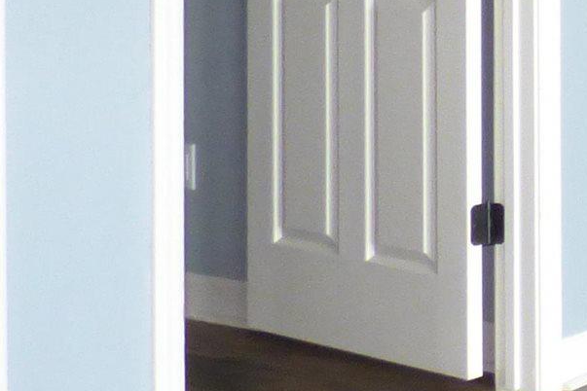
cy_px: -161
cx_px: 1128
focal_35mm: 106
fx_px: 1728
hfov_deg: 15.7
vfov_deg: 12.4
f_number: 2.8
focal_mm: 3.58
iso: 320
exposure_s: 1/50
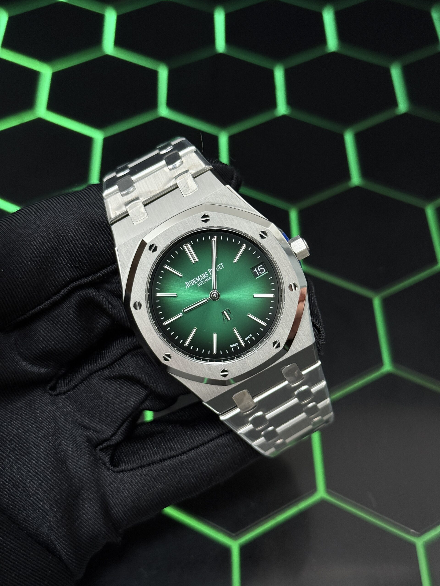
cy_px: 293
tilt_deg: -49.0
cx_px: 220
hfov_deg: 30.3
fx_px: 813
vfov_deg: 39.7
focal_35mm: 48
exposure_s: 1/60
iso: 200
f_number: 1.78
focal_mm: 6.76
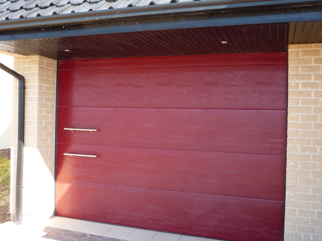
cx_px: 179
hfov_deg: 52.5
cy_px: 119
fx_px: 325
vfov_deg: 40.7
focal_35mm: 35
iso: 100
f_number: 3.5
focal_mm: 5.2
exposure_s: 1/100
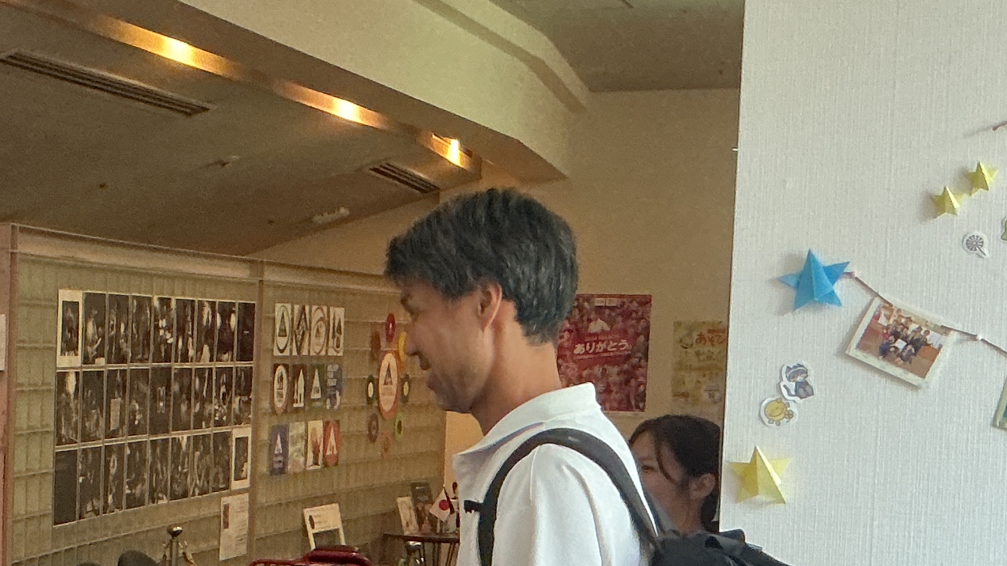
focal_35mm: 86
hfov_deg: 23.0
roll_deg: -1.3
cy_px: 529
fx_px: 2296
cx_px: -143
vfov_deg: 13.9
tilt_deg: -5.0
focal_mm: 3
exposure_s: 1/50
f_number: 1.8
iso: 250
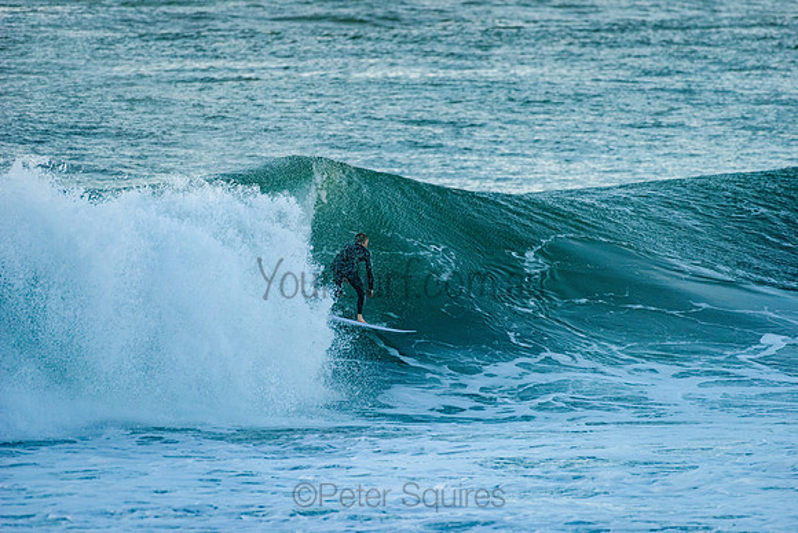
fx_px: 11085
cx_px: 399
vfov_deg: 2.8
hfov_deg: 4.1
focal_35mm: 500
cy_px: 266
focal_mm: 500
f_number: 5.6
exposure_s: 1/1600
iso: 640
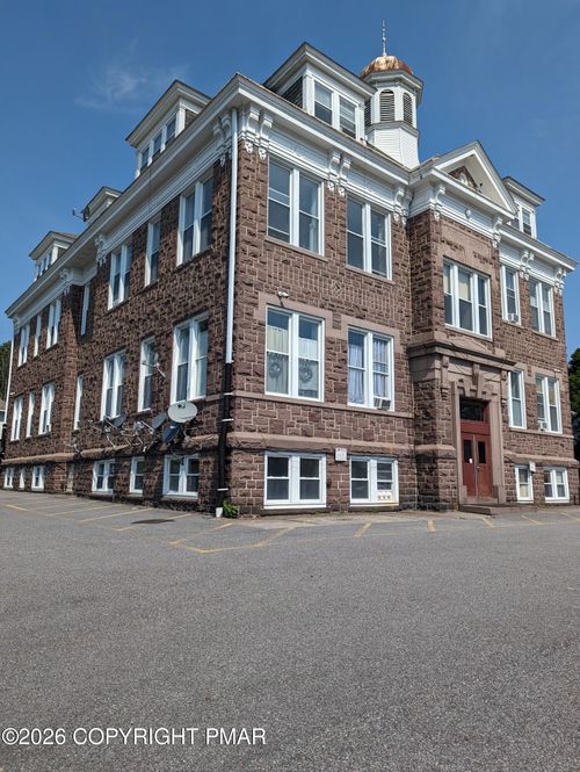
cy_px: 386
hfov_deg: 56.9
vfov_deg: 71.5
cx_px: 290
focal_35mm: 24
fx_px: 535
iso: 44
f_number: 1.85
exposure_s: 1/3058
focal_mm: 6.81
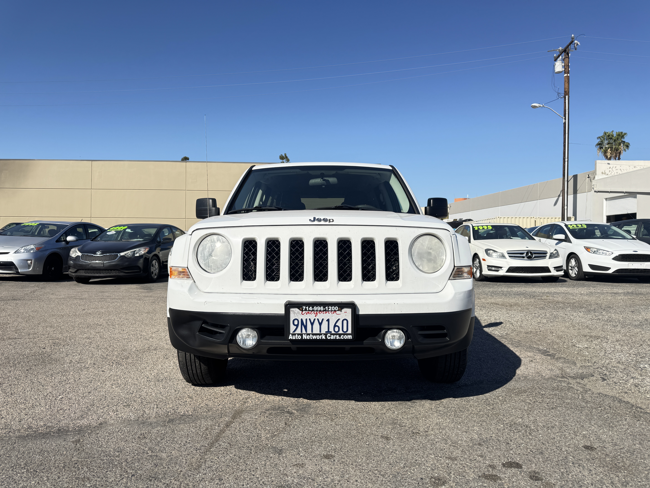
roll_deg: -0.7
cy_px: 244
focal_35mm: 24
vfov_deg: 56.8
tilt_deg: -0.4
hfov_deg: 71.6
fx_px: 451
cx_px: 325
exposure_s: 1/3802
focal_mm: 6.76
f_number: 1.78
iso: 80
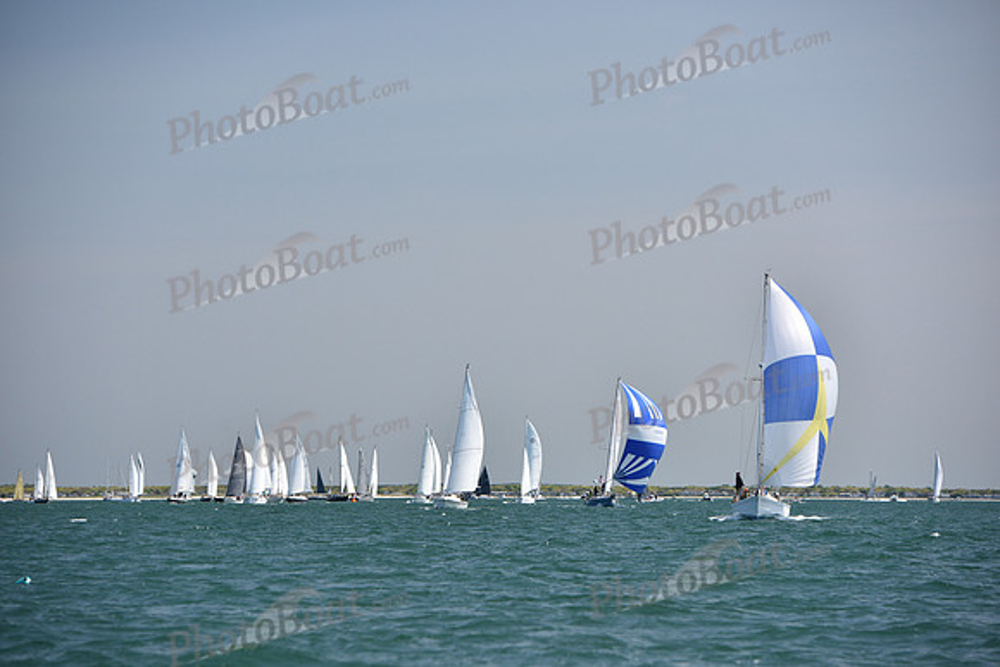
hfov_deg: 12.8
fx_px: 4445
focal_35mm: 160
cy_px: 334
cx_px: 500
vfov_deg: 8.6
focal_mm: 160
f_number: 5.6
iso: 320
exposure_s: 1/800
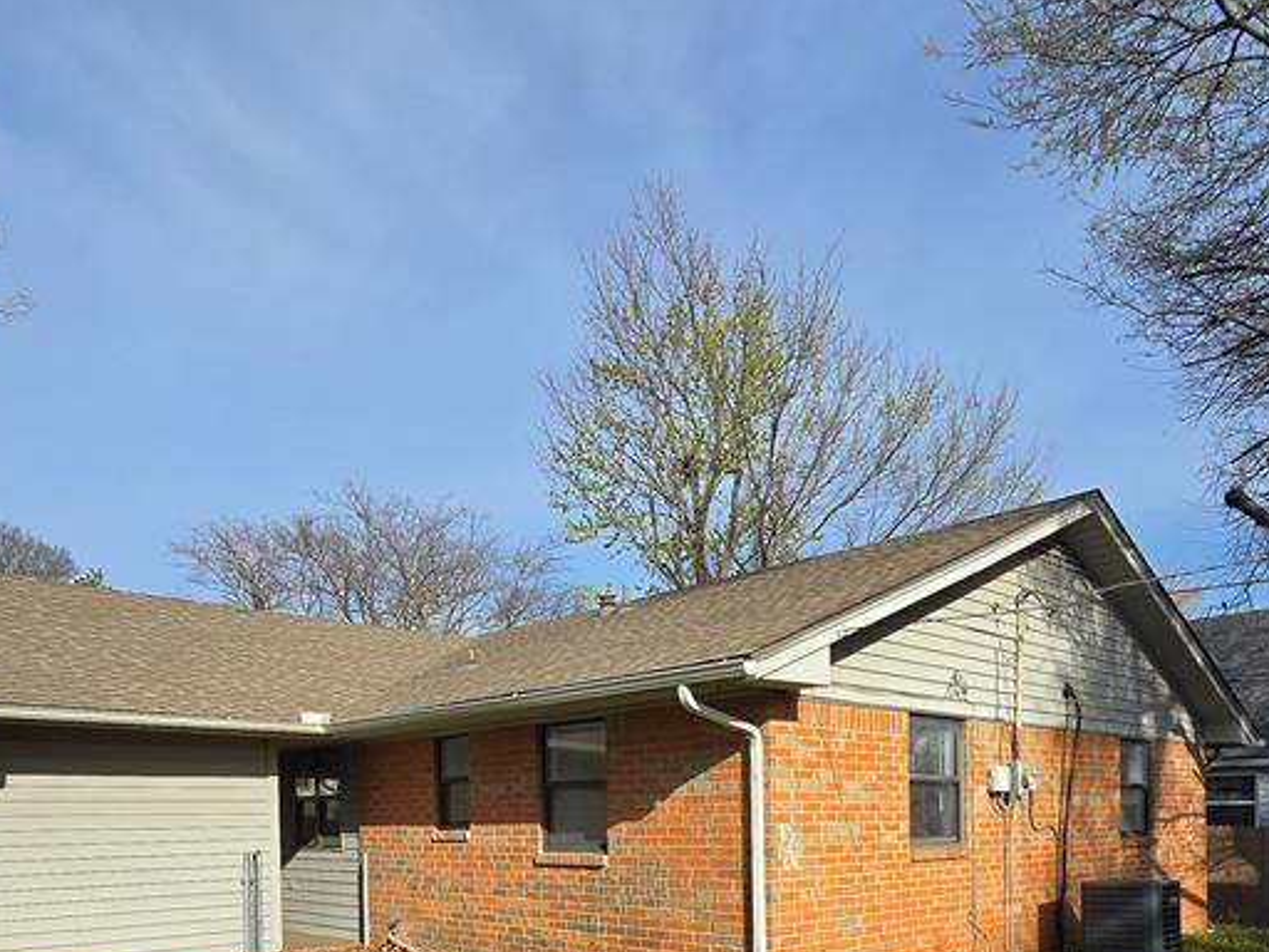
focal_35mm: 26
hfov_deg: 67.0
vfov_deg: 48.5
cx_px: 726
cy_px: 823
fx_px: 953
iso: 50
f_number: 2.2
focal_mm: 2.2
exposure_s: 1/2404
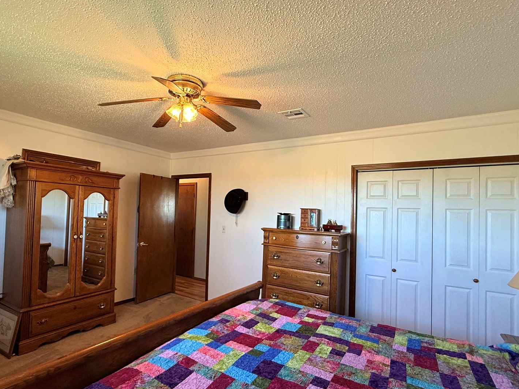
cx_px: 240
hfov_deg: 84.5
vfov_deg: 68.6
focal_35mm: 19
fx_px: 285
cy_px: 204
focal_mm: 2.22
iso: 250
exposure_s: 1/60
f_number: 2.2
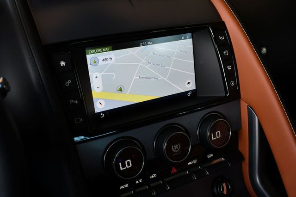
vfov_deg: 35.9
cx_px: 148
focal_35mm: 37
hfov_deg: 51.9
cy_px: 98
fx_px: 304
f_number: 4.5
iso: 400
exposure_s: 1/250
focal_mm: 25
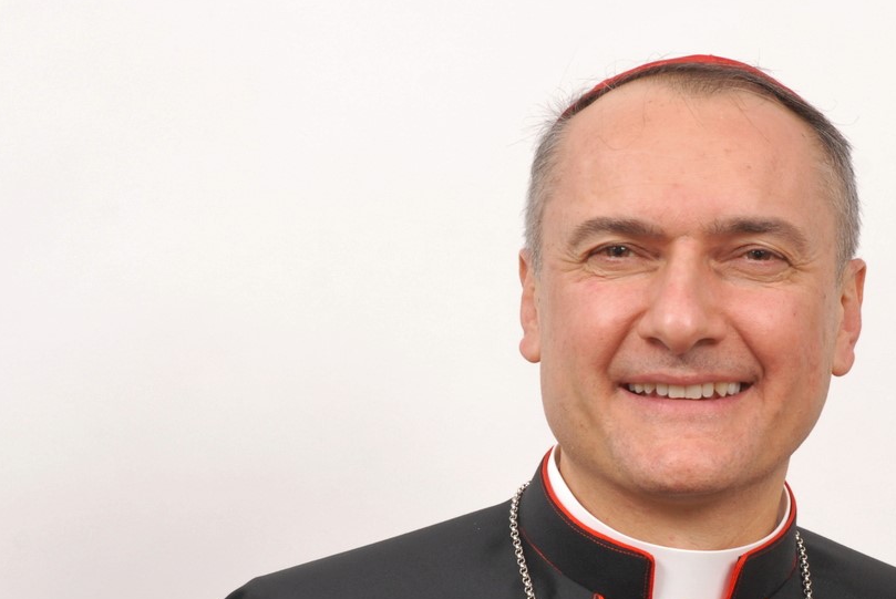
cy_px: 425
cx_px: 717
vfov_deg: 10.2
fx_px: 3363
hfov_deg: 15.1
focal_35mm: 135
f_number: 10
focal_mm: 52
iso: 200
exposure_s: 1/125
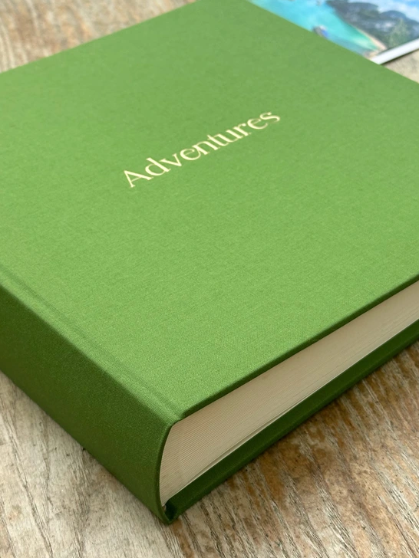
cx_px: 198
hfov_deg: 25.2
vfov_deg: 33.2
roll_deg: +1.8
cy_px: 245
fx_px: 936
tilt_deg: -39.6
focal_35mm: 58
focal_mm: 6.86
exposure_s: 1/810
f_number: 1.78
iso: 64
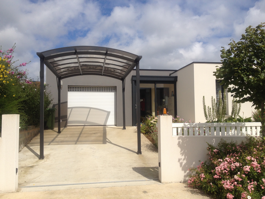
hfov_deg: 52.6
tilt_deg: +4.1
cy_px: 100
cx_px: 132
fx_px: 268
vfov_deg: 40.7
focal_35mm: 35
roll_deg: -0.4
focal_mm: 4.28
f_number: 2.4
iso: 50
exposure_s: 1/3460
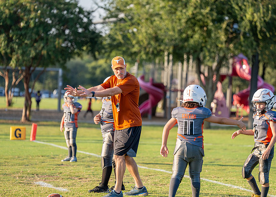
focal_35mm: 163
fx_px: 1274
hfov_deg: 12.4
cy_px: 95
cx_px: 153
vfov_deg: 8.8
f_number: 2.8
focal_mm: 150
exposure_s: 1/2500
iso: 320
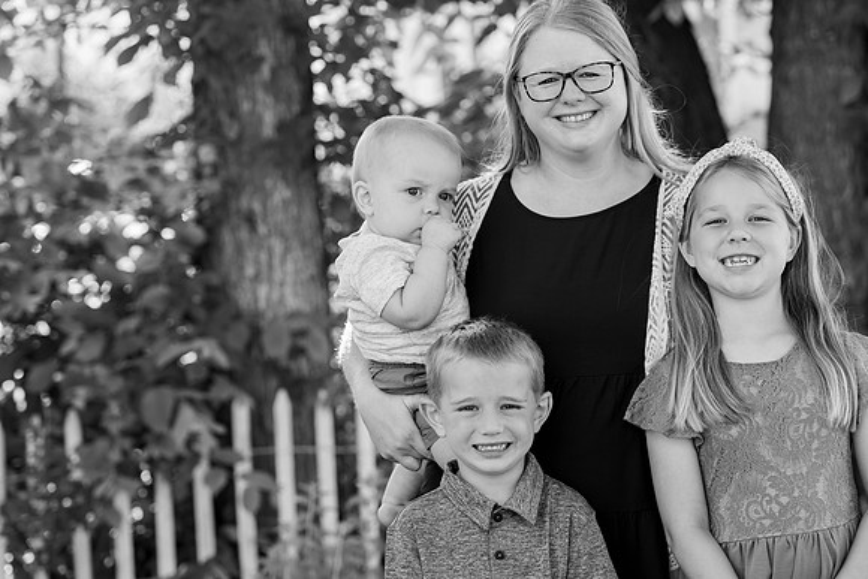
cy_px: 290
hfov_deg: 16.8
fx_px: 2942
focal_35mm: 122
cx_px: 434
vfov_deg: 11.2
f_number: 4.5
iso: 800
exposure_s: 1/200
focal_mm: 122
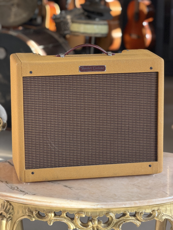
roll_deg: -0.9
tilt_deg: -14.2
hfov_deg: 14.8
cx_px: 86
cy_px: 115
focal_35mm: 100
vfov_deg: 19.6
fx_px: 666
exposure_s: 1/121
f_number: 2.8
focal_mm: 16.89
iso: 200
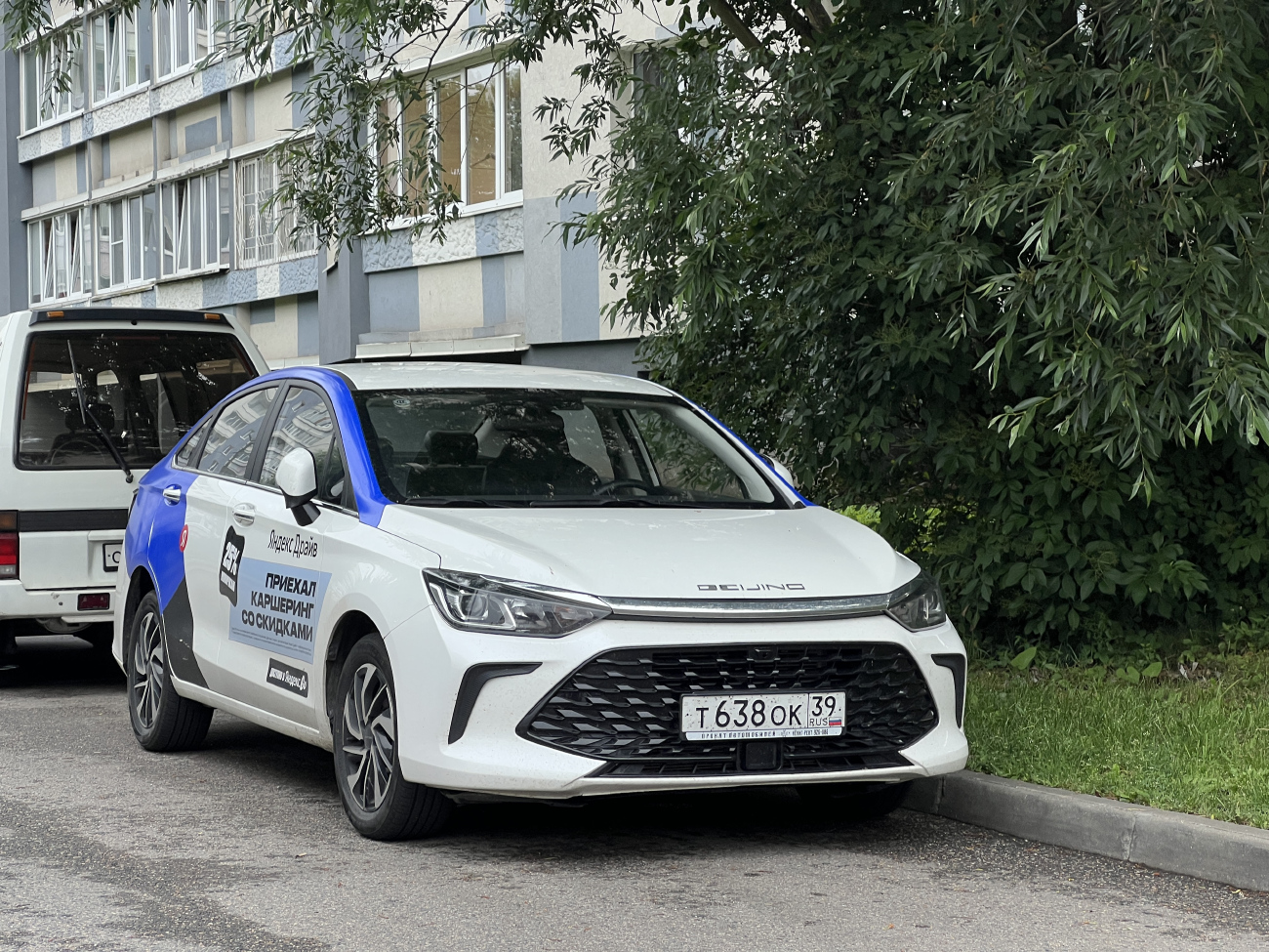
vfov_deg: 19.1
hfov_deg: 25.3
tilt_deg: +1.9
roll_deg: +1.1
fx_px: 2823
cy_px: 476
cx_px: 634
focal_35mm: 77
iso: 32
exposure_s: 1/207
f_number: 2.8
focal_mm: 9
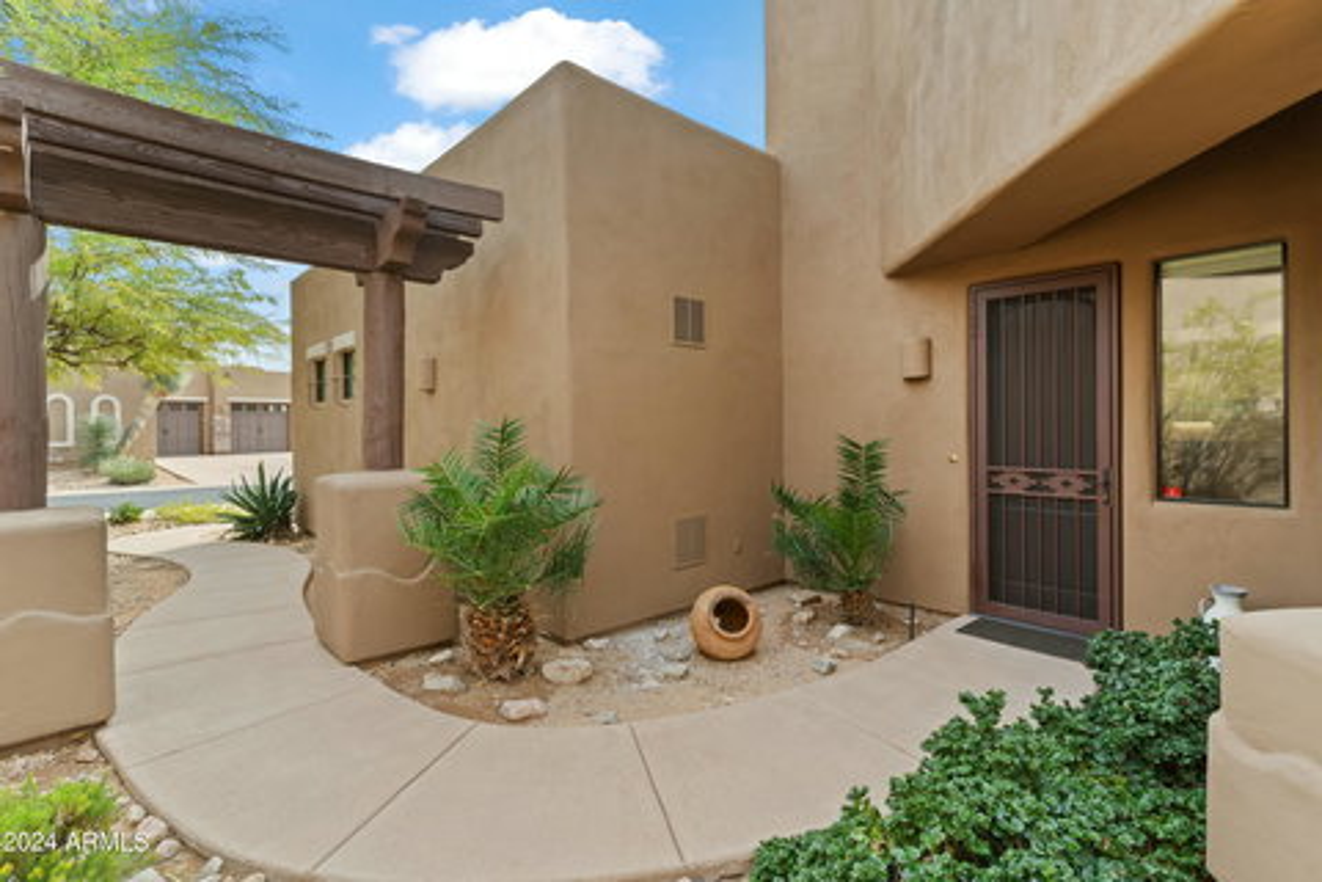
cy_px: 441
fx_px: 624
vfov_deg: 70.4
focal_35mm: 17
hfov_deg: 93.3
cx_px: 661
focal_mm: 17
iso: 800
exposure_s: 1/125
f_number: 7.1
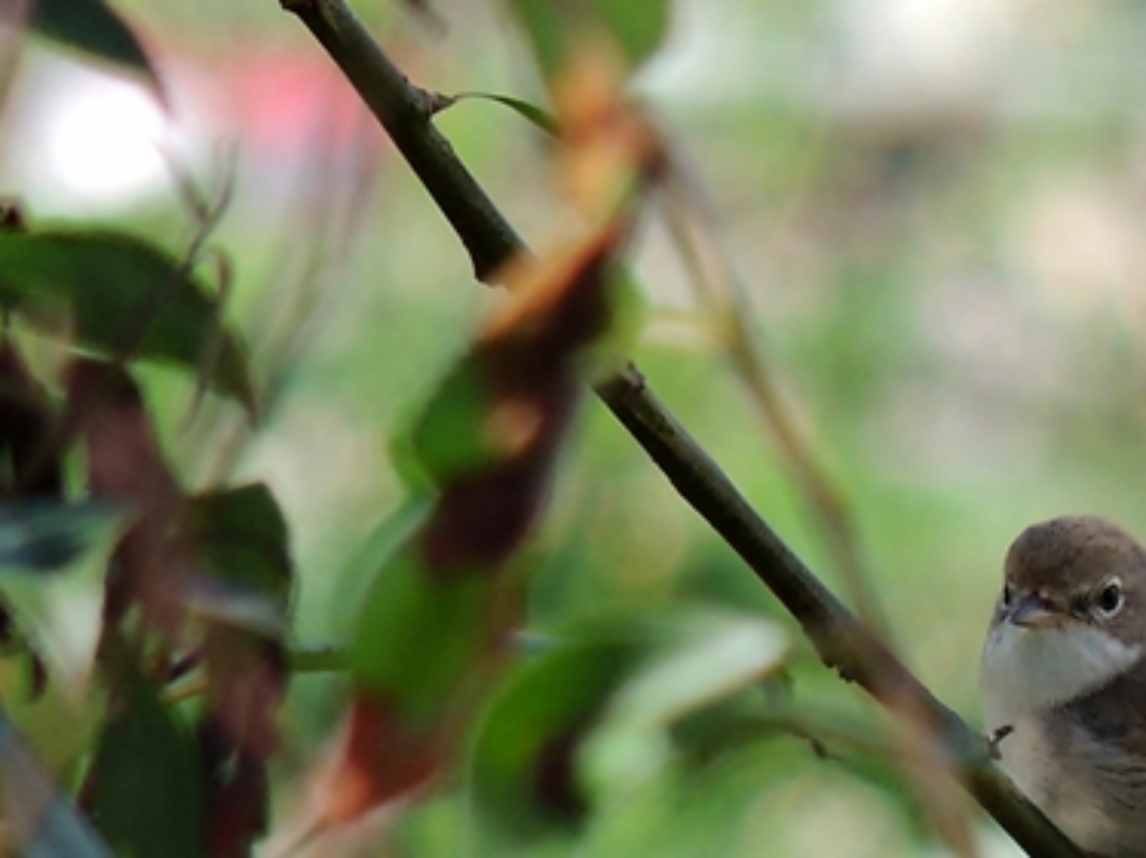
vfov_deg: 0.9
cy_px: 772
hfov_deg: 1.2
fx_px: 53134
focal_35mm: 1606
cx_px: 916
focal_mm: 133.7
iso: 100
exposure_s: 1/400
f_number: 5.1
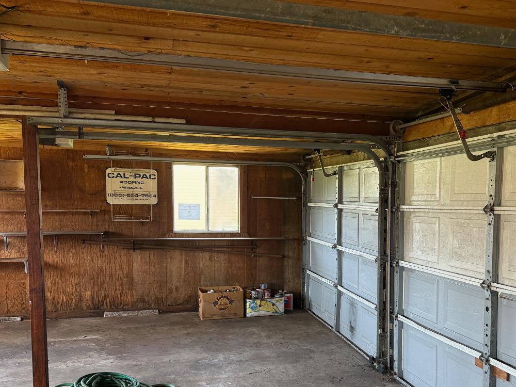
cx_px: 328
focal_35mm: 36
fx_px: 537
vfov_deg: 39.3
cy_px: 249
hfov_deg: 50.7
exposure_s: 1/73
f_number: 1.78
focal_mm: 6.76
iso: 200
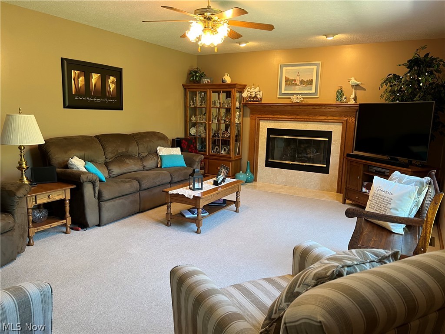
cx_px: 222
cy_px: 167
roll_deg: -1.7
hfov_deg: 67.3
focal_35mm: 26
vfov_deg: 53.1
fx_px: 334
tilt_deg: -9.7
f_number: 1.5
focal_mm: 5.7
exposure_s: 1/60
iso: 125
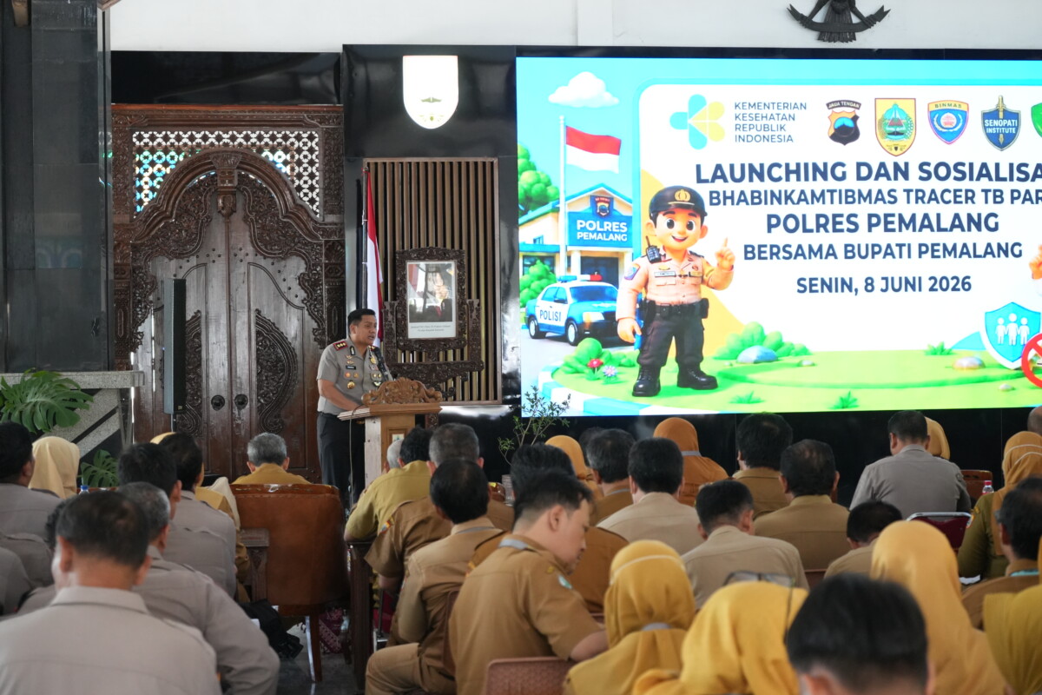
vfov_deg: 19.5
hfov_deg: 28.8
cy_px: 348
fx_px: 2026
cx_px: 521
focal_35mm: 70
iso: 4000
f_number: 5.6
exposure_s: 1/100
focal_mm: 70
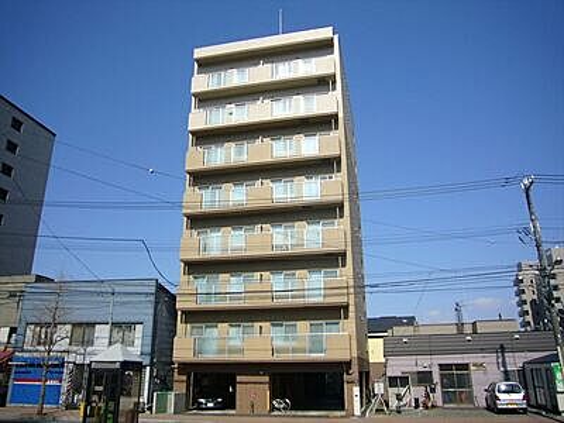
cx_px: 282
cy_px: 212
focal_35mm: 28
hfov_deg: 63.4
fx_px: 456
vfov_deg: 49.7
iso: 80
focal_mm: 4.6
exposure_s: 1/500
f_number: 5.6
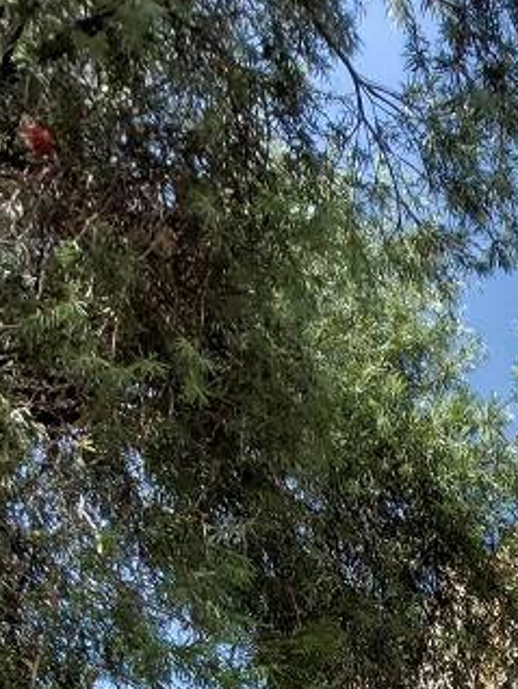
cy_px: 1062
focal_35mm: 49
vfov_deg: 26.5
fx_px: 976
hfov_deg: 26.0
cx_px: 648
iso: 50
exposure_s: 1/1455
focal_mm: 1.74
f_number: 2.2
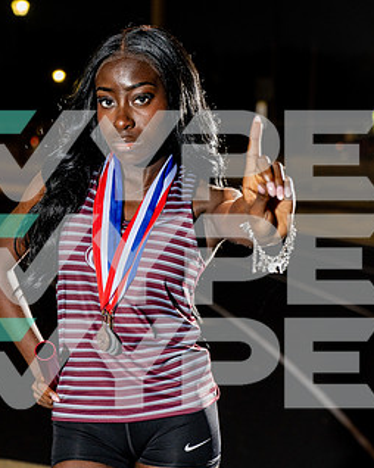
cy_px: 260
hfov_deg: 16.5
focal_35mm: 93
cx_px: 168
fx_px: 1288
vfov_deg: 20.6
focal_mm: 70
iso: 800
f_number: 4
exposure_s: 1/200
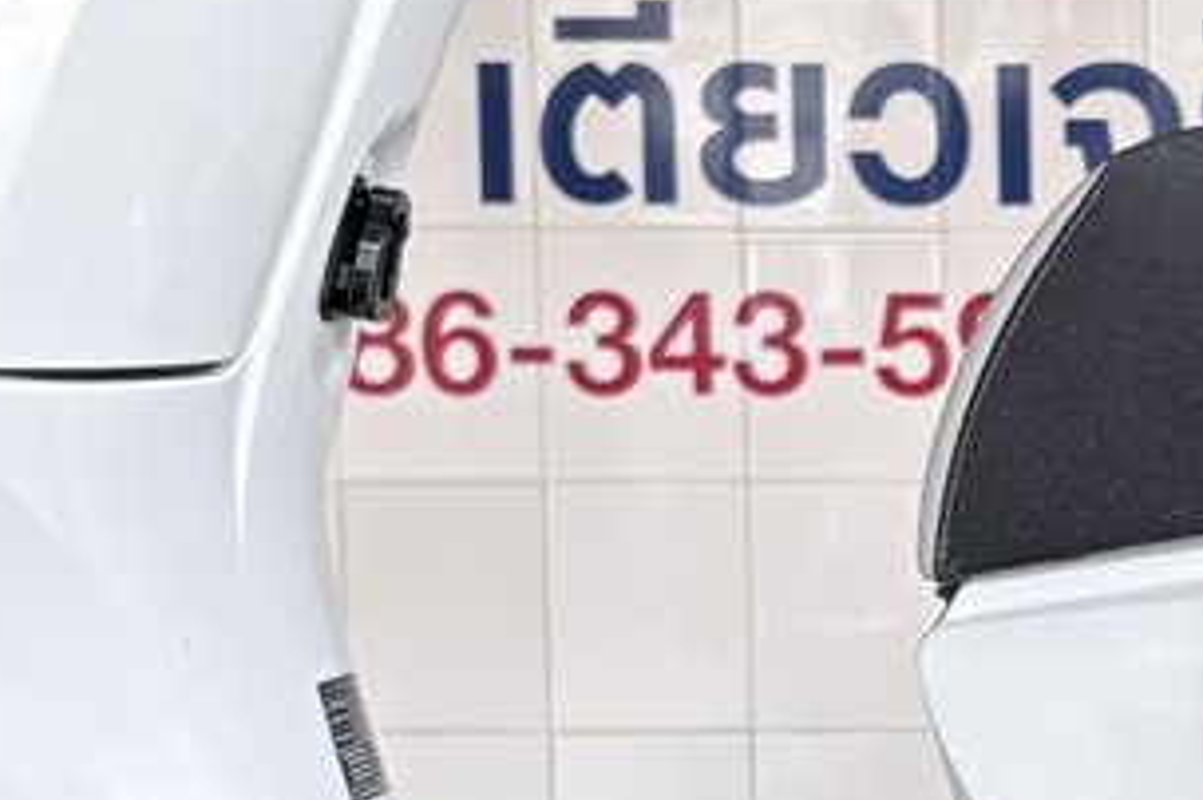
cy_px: 638
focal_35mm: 114
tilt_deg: -5.5
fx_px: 3805
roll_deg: +0.3
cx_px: 1266
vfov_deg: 11.9
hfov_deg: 17.5
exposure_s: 1/60
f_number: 1.6
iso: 125
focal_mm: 5.96
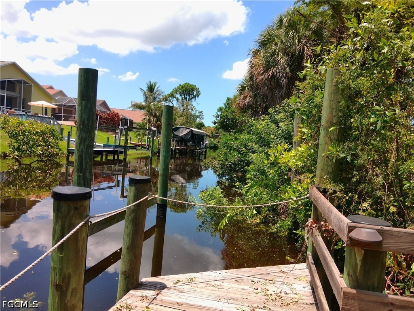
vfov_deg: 53.1
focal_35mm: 26
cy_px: 156
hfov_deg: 67.3
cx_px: 207
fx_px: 311
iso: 100
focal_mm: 3
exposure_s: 1/744
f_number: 2
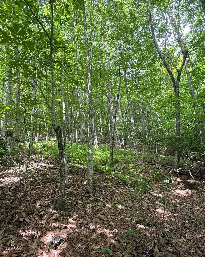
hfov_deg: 65.1
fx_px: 159
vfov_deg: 77.6
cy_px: 135
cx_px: 85
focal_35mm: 21
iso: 125
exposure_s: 1/99
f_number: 2.2
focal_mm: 2.22
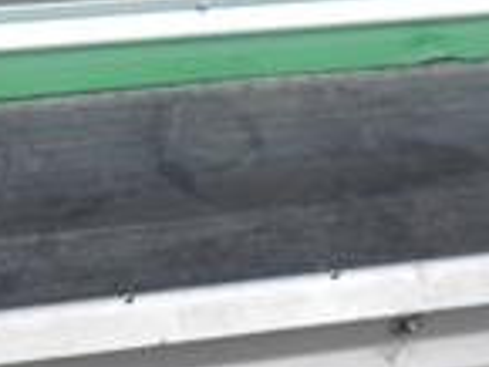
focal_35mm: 132
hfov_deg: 14.4
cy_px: 414
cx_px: -130
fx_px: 1866
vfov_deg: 11.1
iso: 160
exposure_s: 1/60
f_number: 3.5
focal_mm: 15
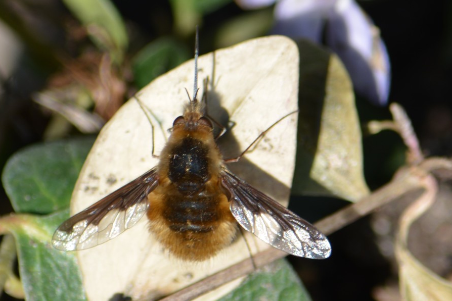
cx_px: 211
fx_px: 5662
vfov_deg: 3.0
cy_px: 154
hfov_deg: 4.6
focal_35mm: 451
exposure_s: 1/160
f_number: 8
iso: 100
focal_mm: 280
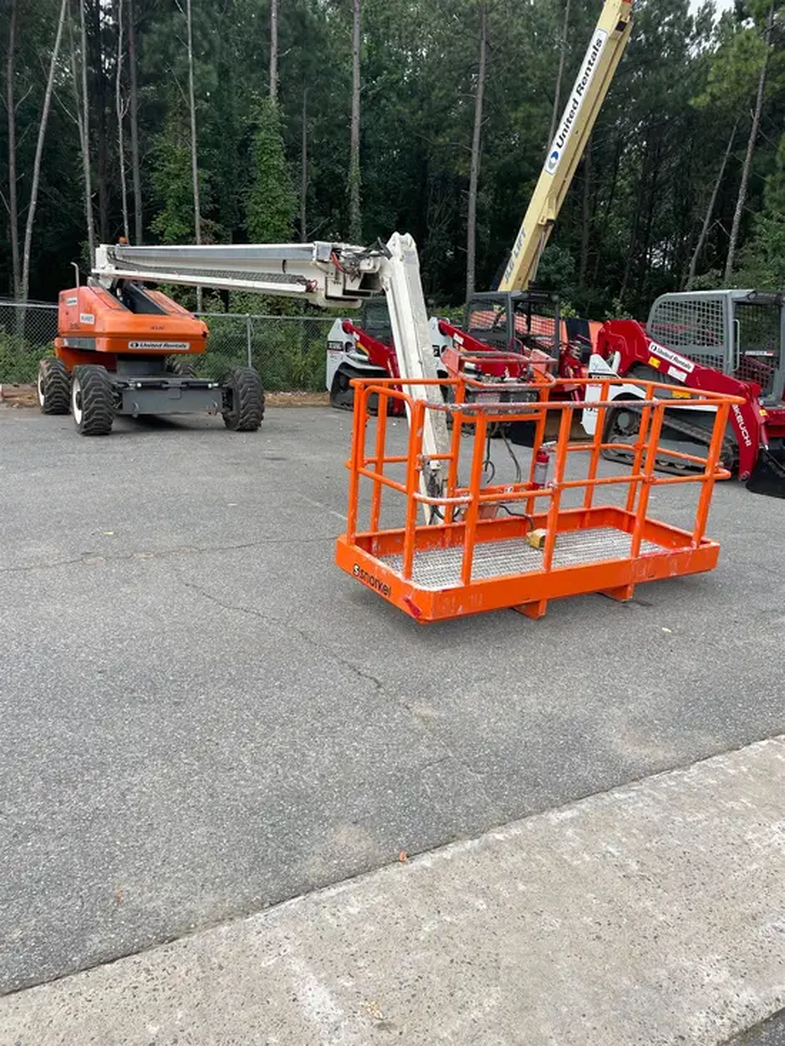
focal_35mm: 26
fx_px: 786
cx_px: 392
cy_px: 523
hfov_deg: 53.1
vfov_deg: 67.3
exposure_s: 1/1335
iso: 32
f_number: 1.6
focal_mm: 4.2
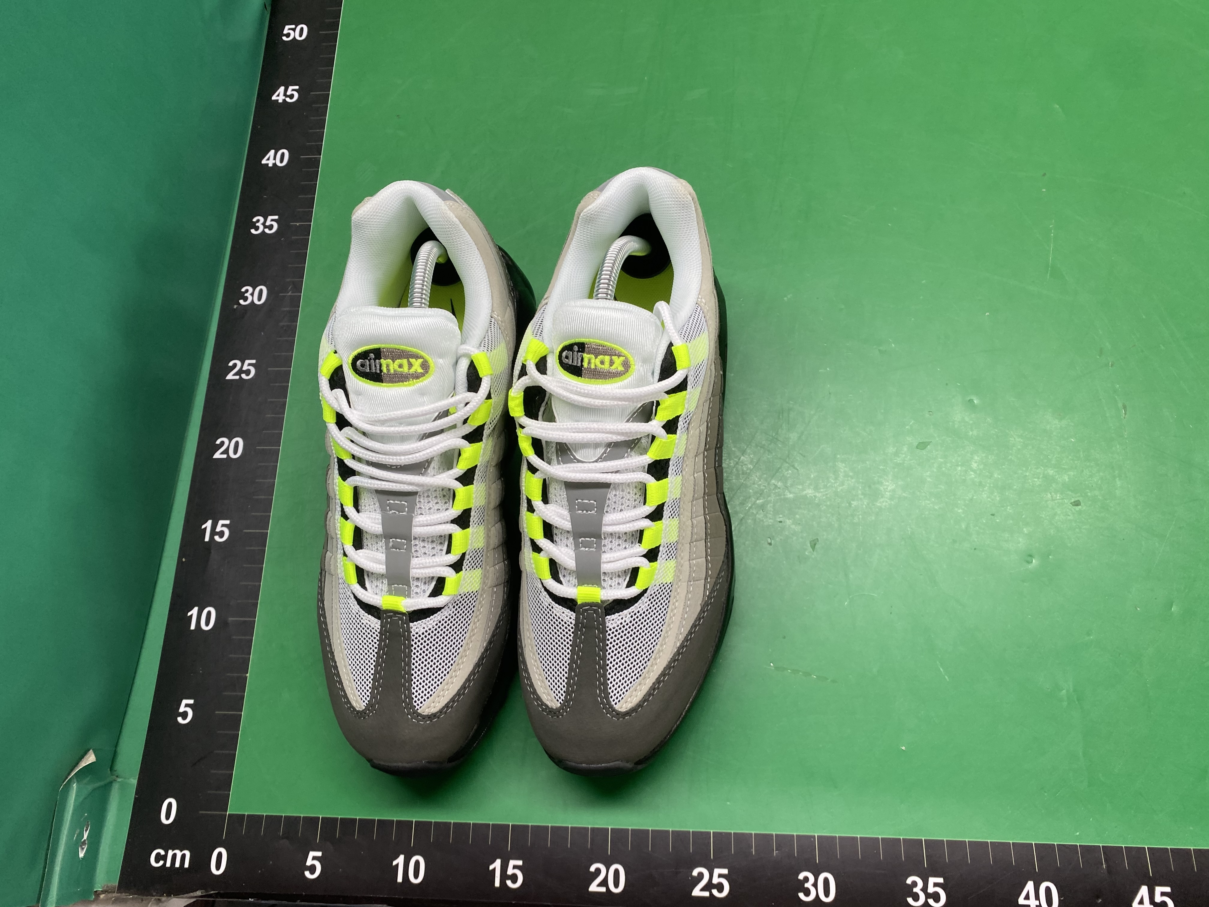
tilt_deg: -69.4
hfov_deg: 67.3
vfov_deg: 53.1
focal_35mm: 26
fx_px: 908
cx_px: 604
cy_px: 454
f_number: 1.8
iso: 80
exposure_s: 1/121
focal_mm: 4.25
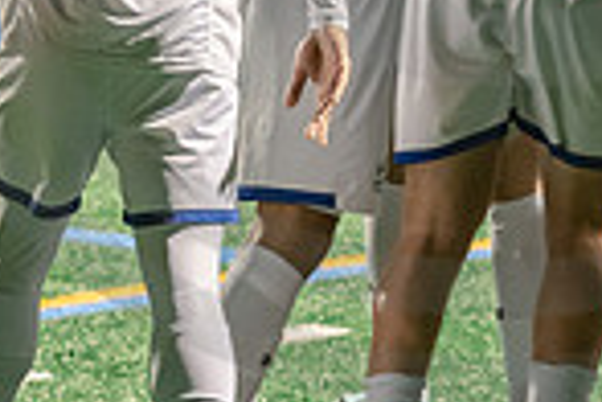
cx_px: 500
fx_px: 4632
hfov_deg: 7.4
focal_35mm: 277
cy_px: -314
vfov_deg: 4.9
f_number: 3.2
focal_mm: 70
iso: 2500
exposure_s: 1/250
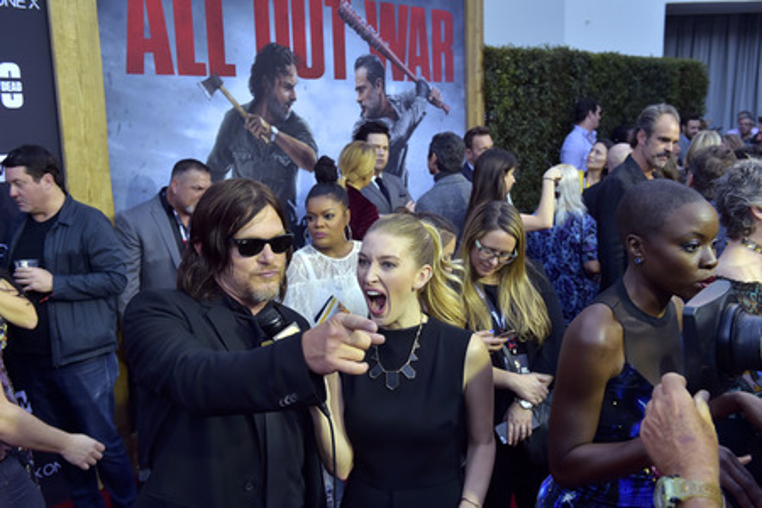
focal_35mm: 38
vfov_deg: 35.1
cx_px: 381
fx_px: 804
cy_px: 254
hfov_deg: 50.7
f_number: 6.3
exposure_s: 1/320
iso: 500
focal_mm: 38
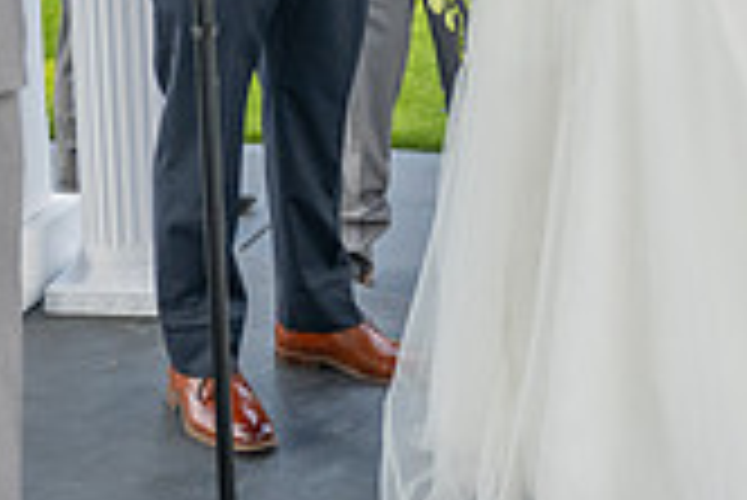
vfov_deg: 12.3
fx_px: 2243
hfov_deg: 18.8
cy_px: -160
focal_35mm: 108
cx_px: 522
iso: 400
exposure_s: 1/800
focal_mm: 31
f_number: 2.8
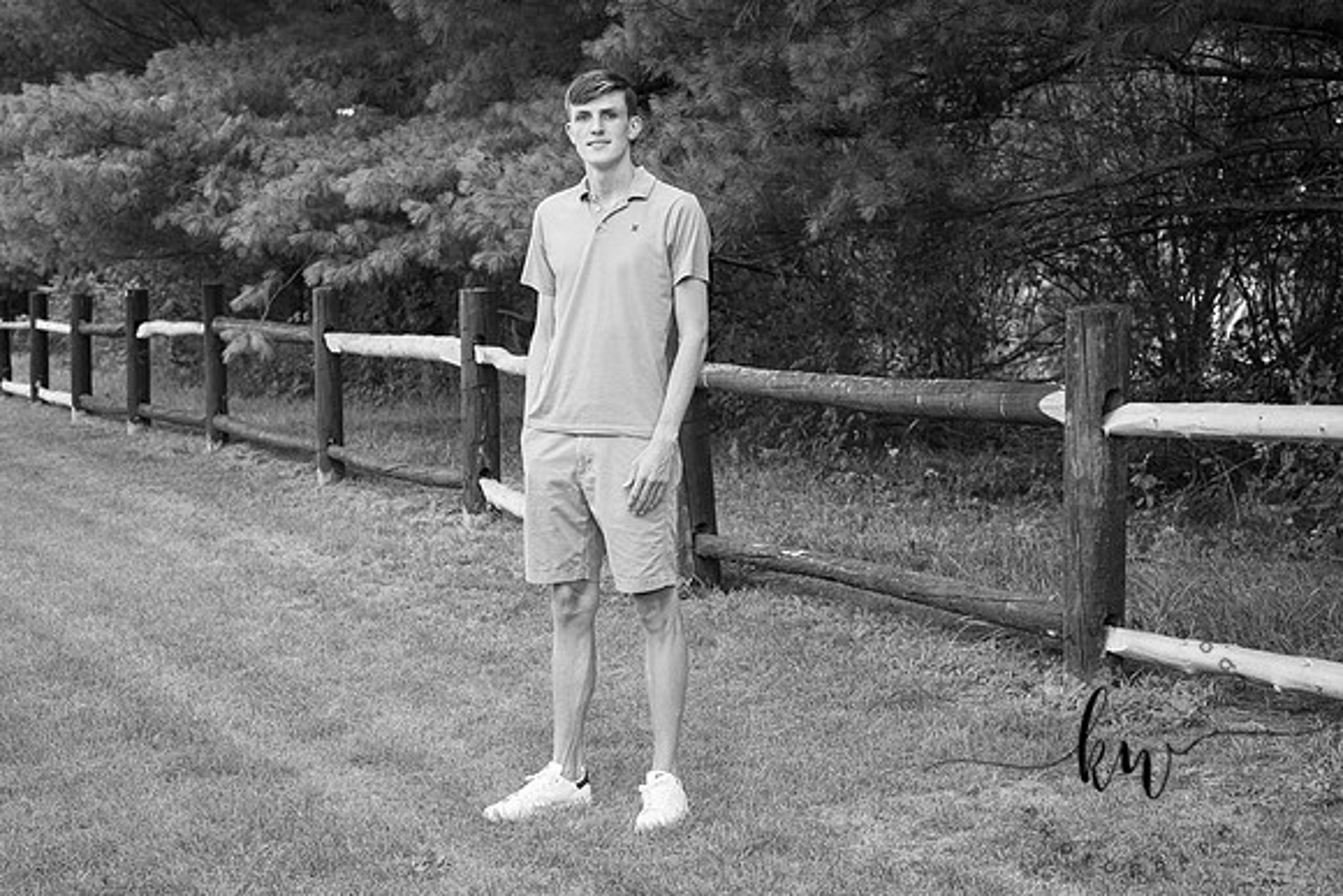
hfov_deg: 28.8
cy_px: 448
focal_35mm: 70
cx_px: 672
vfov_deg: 19.5
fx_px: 2612
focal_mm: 70
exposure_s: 1/200
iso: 500
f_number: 6.3
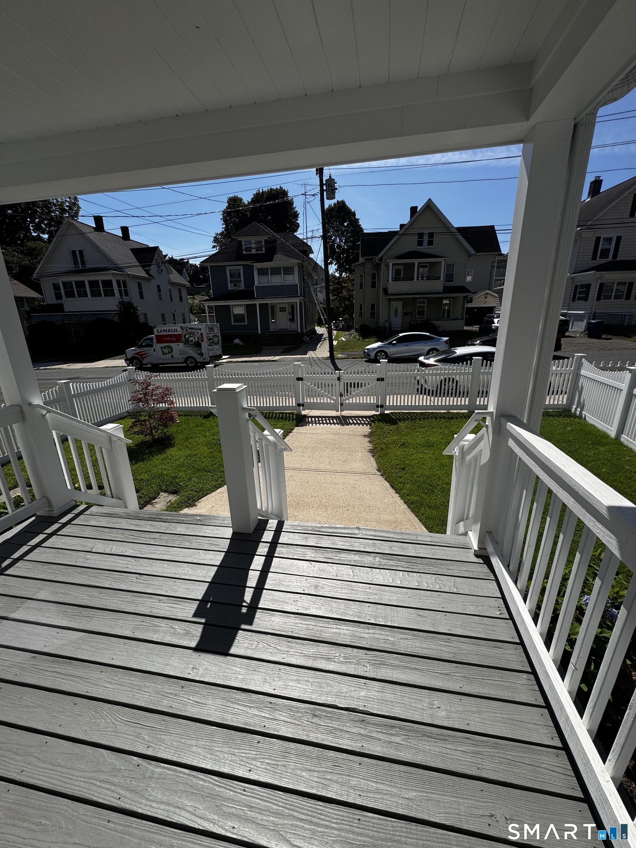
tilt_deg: -18.9
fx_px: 343
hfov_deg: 85.7
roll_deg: +2.4
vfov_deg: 102.1
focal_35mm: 14
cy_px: 424
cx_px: 318
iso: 50
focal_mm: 2.22
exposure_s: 1/2494
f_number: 2.2
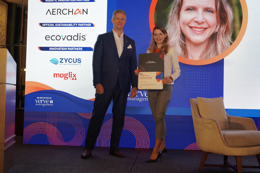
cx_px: 130
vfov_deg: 28.6
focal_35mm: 47
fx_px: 339
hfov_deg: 41.9
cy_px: 86
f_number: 4.5
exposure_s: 1/160
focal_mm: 47
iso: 800
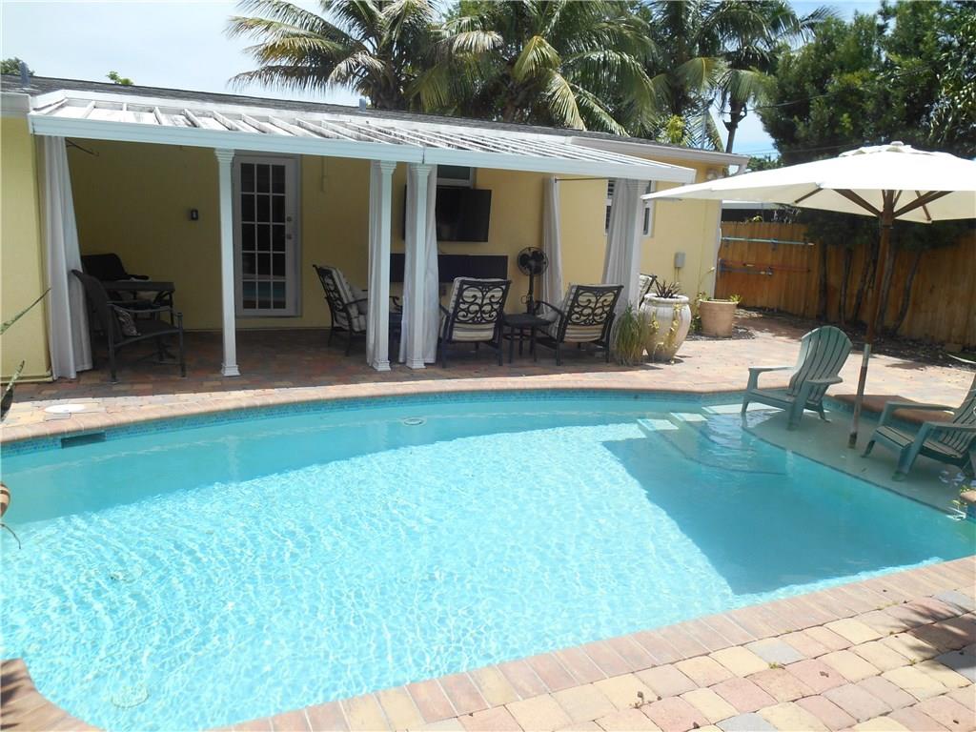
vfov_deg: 53.1
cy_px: 366
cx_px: 488
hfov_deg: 67.3
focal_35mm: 26
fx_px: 733
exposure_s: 1/800
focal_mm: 4.7
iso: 80
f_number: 3.4
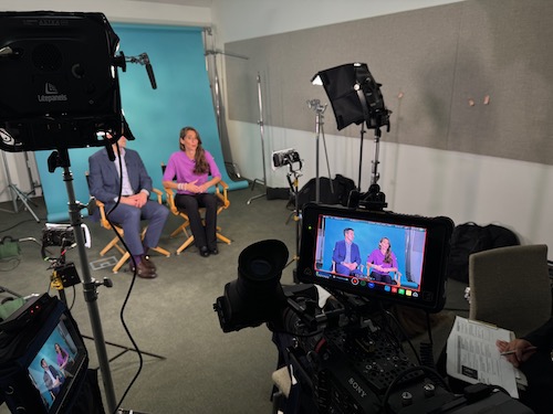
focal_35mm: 24
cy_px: 207
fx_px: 383
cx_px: 276
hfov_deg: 71.6
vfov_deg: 56.8
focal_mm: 6.76
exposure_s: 1/60
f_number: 1.78
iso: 125
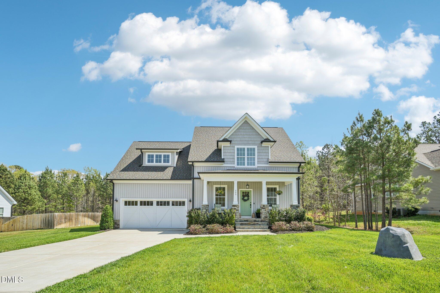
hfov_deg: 104.3
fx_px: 171
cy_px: 146
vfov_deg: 81.2
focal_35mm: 14
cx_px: 220
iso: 100
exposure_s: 1/320
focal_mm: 14
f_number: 8
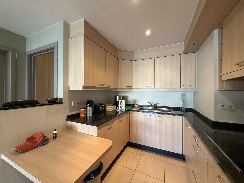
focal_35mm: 14
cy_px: 92
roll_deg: -0.3
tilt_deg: +0.0
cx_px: 122
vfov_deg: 85.7
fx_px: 99
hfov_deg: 102.1
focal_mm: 2.22
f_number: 2.2
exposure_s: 1/50
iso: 320
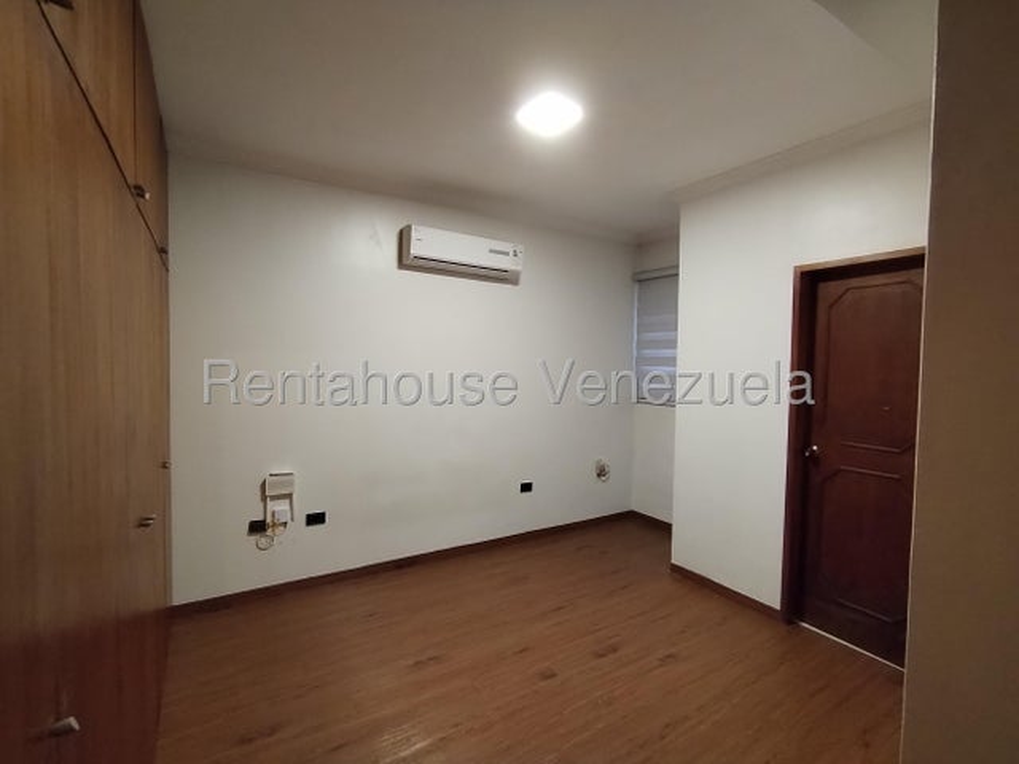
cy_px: 382
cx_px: 510
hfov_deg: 94.5
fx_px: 471
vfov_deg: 78.1
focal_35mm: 16
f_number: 2.2
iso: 445
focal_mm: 1.42
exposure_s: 1/30
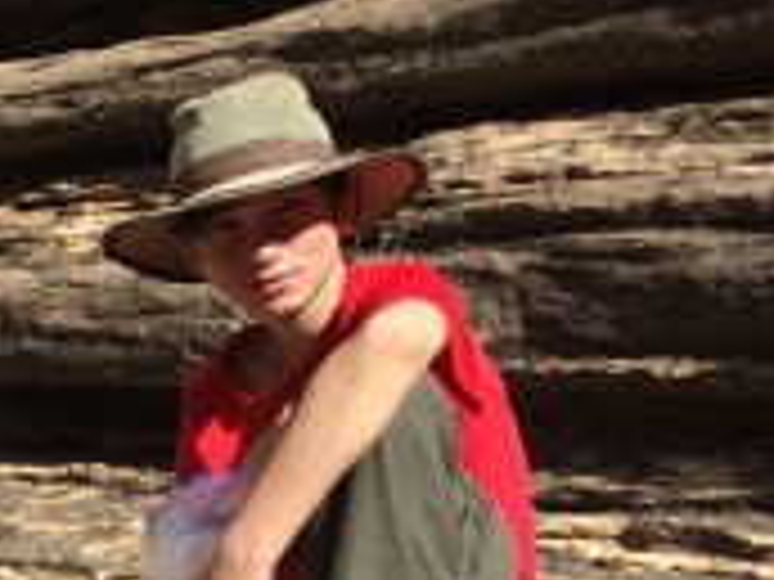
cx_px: -580
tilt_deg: -7.9
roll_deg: +1.8
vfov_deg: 13.5
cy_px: 607
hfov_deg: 15.8
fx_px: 2415
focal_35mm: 108
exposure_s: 1/1953
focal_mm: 4.15
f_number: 2.2
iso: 32
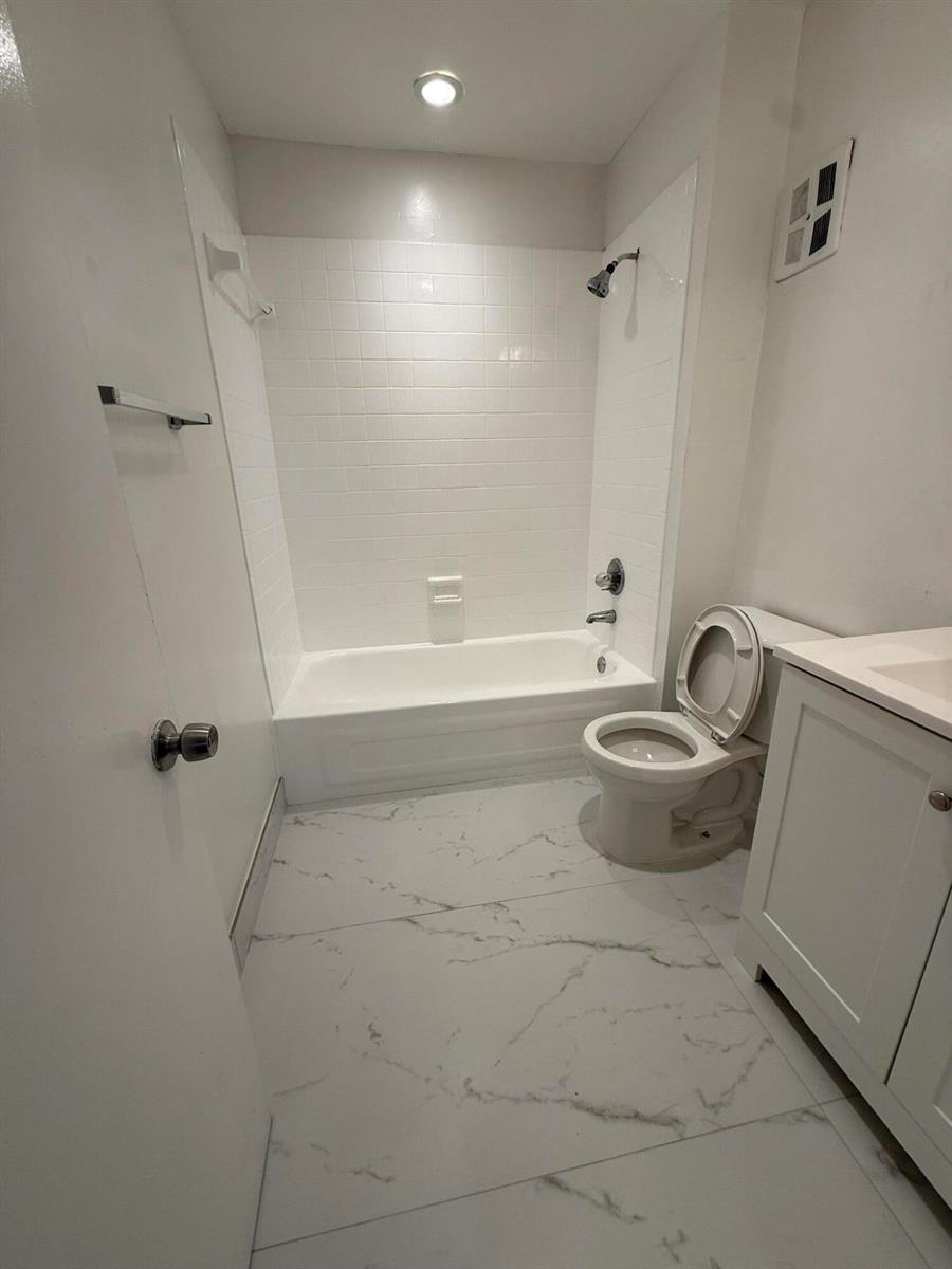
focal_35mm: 14
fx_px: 513
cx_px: 476
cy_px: 634
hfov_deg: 85.7
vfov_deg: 102.1
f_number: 2.2
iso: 100
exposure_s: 1/120
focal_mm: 2.22
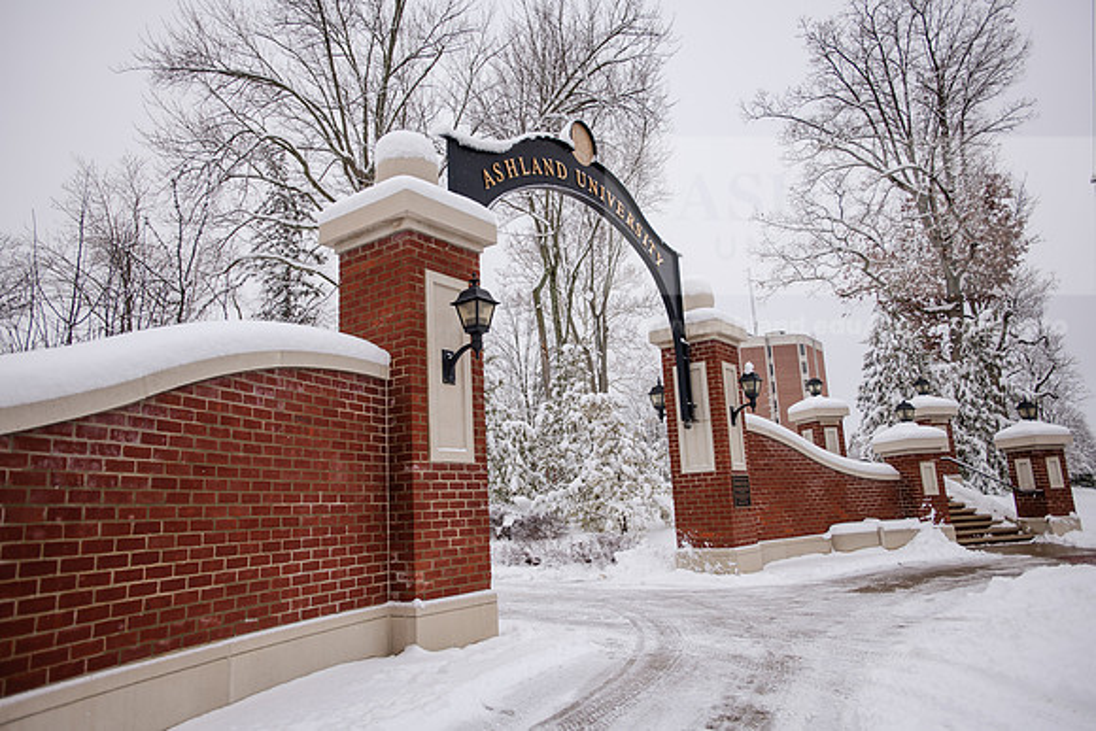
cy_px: 366
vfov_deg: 51.3
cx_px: 548
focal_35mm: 25
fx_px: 761
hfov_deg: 71.5
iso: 160
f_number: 3.2
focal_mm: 25
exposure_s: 1/500
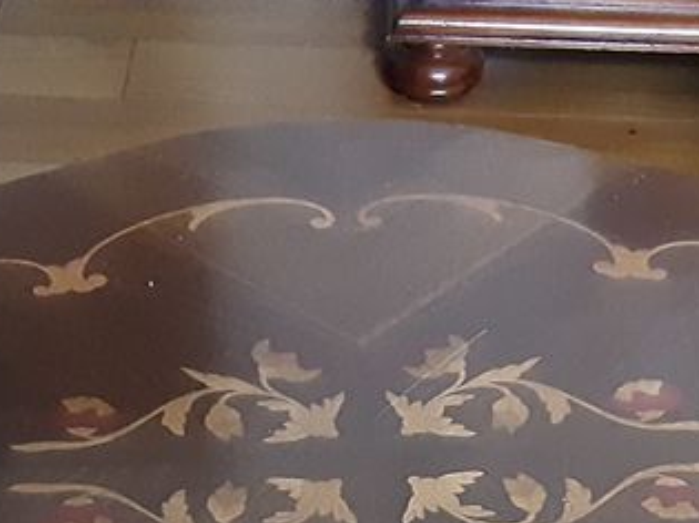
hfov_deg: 22.0
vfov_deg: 15.1
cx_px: 331
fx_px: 1796
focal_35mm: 89
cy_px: 829
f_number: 1.9
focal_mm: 2.9
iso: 500
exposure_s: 1/20
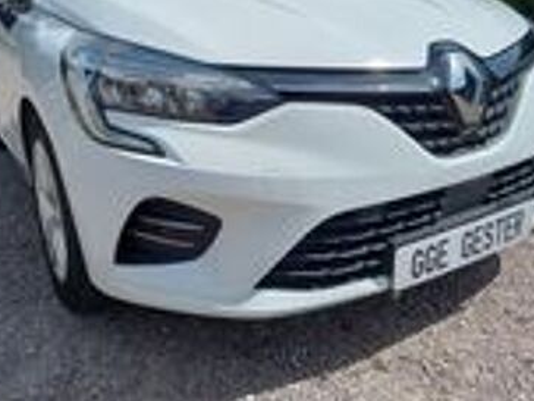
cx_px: 236
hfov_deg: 55.2
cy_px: 141
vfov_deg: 42.5
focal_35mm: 33
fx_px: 509
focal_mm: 4.6
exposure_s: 1/1220
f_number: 2
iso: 25
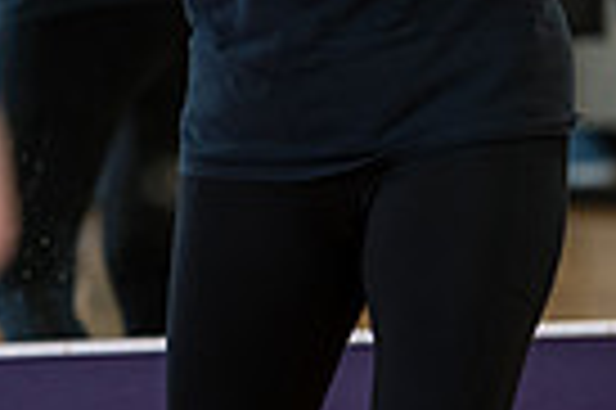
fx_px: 10511
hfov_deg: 3.3
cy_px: -142
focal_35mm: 615
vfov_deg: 2.2
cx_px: -184
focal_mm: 145
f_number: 3.2
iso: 640
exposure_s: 1/200
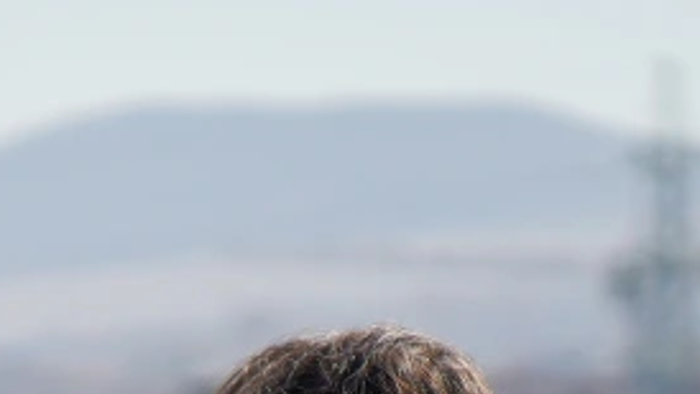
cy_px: 1174
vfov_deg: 2.5
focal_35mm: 487
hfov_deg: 4.4
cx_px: -181
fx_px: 9038
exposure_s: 1/4000
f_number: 2
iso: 100
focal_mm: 85
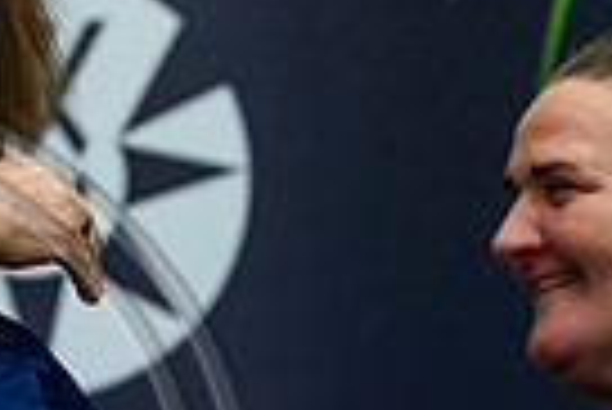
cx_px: -207
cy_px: 534
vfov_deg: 4.2
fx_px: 5582
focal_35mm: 328
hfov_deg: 6.2
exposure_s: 1/400
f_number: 3.5
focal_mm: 77
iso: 4000
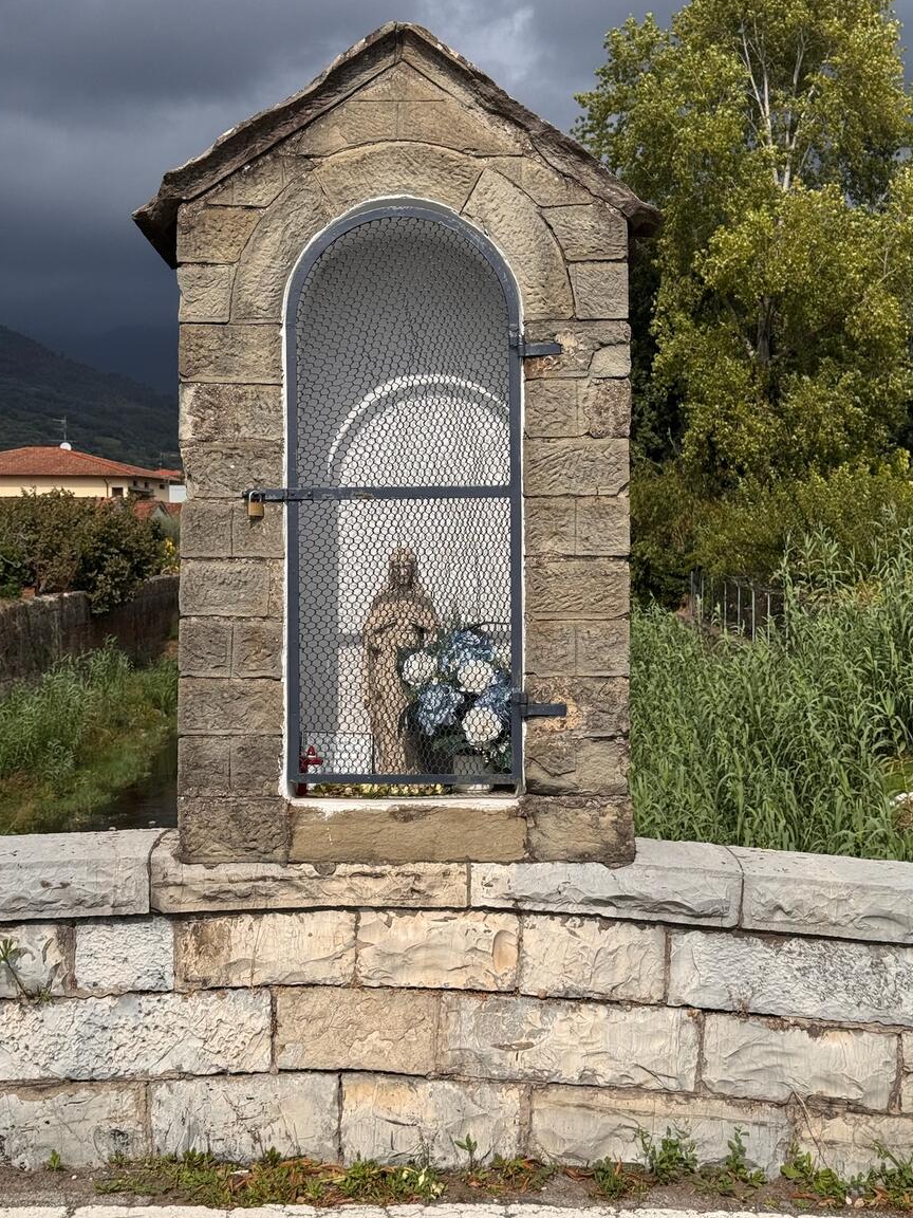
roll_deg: -0.1
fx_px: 1758
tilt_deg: -2.3
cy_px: 585
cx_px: 450
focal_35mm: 50
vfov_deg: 38.2
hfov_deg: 29.1
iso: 64
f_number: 1.78
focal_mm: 6.76
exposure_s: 1/6410
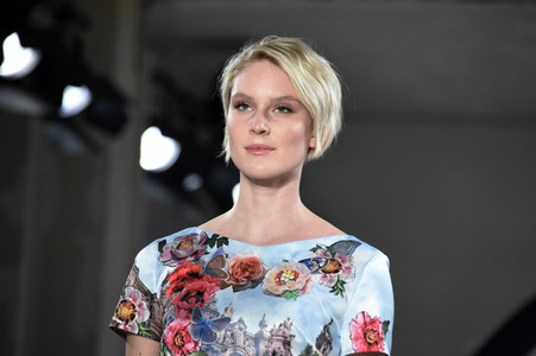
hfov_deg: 6.9
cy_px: 178
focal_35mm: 300
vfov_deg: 4.6
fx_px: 4463
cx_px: 268
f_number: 5.6
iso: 4000
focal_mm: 300
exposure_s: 1/320
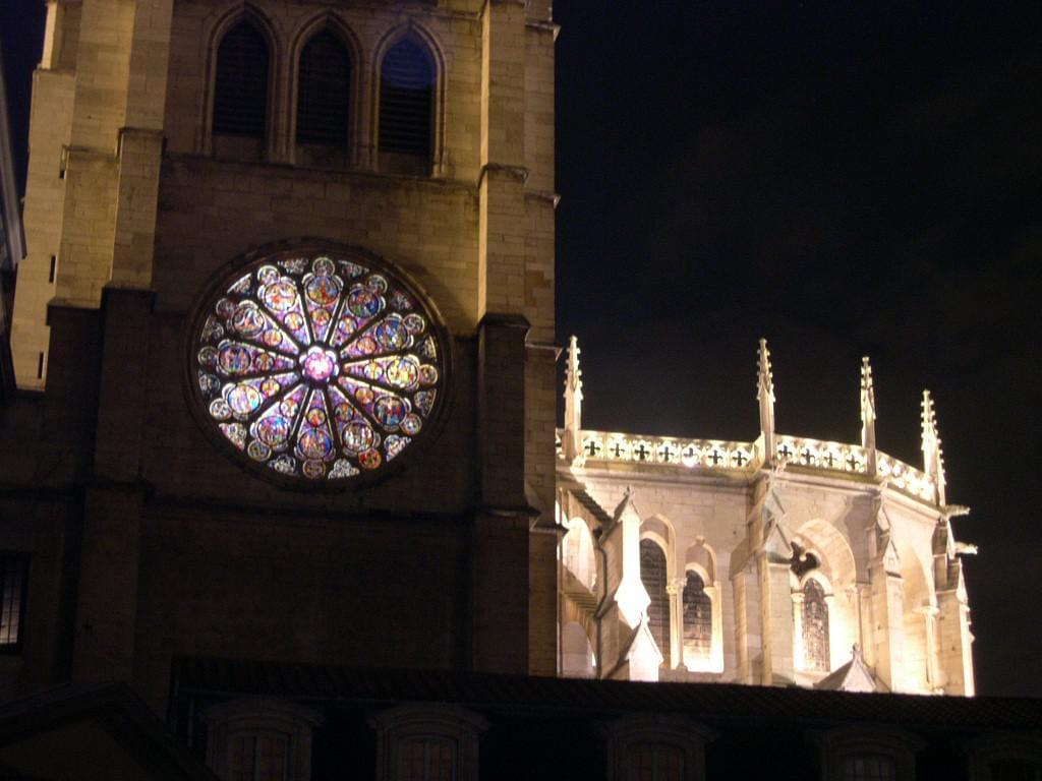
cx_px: 521
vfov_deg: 21.9
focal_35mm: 67
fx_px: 2017
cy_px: 390
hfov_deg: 29.0
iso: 313
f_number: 3.7
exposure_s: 2
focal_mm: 14.2
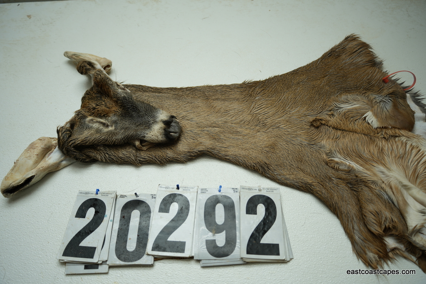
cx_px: 213
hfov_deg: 65.5
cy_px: 142
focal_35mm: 28
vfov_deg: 46.4
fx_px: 331
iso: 100
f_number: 4
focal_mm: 28
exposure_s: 1/200
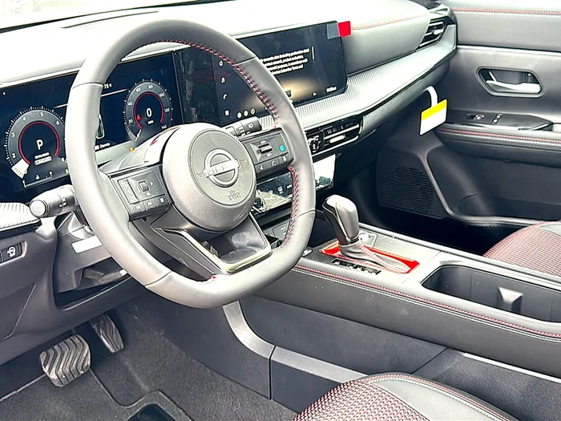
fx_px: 567
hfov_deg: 52.6
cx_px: 280
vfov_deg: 40.7
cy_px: 210
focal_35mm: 35
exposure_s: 1/93
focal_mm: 6.86
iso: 100
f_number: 1.78
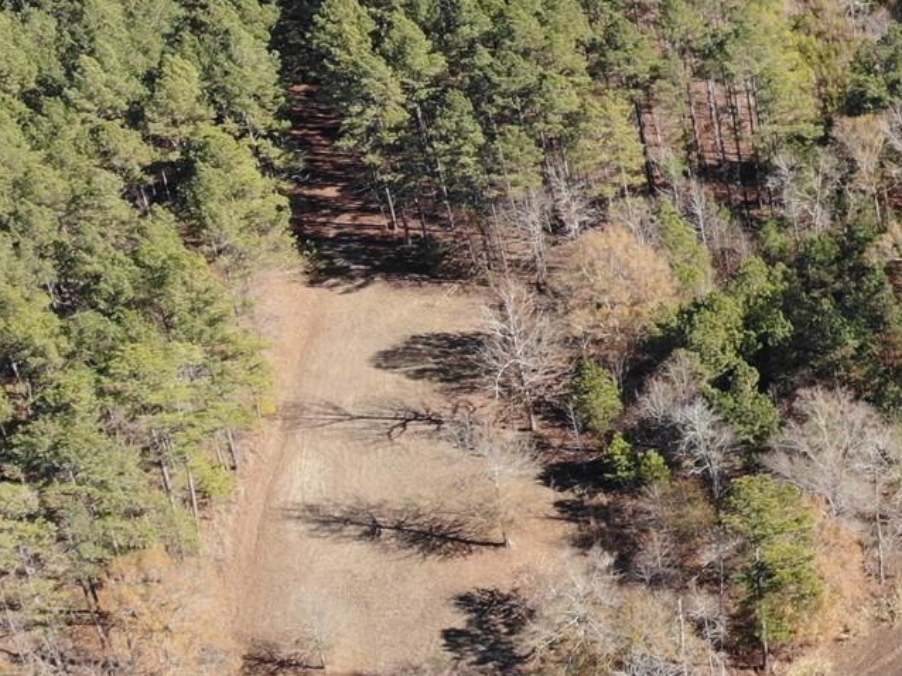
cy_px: 42
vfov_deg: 18.7
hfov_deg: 21.7
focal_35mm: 77
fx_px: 2006
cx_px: 1304
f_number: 2.8
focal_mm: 4.5
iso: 100
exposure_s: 1/376
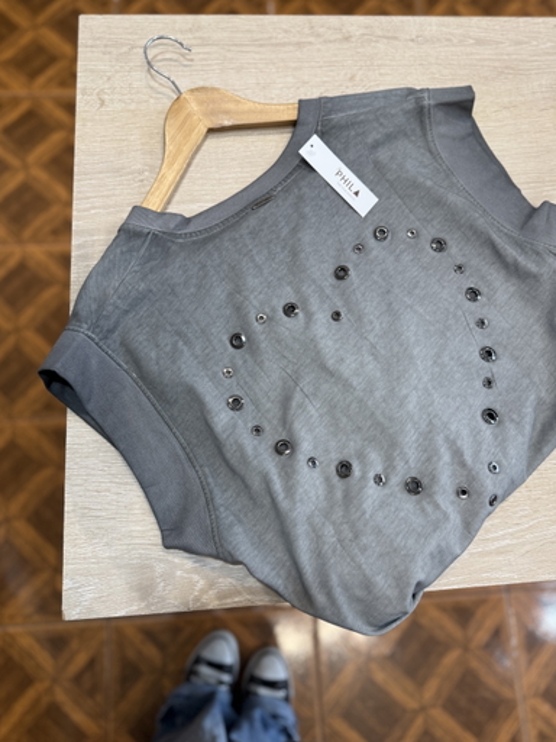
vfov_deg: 69.4
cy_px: 378
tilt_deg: -75.1
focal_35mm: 25
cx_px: 279
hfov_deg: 54.9
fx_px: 535
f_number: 1.78
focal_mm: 6.76
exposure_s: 1/100
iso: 160
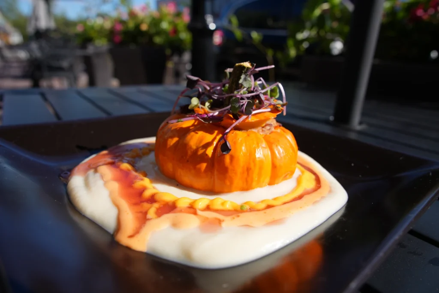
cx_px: 220
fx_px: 293
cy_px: 146
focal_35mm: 24
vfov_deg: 53.2
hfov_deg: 73.7
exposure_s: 1/250
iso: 80
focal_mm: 24
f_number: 8
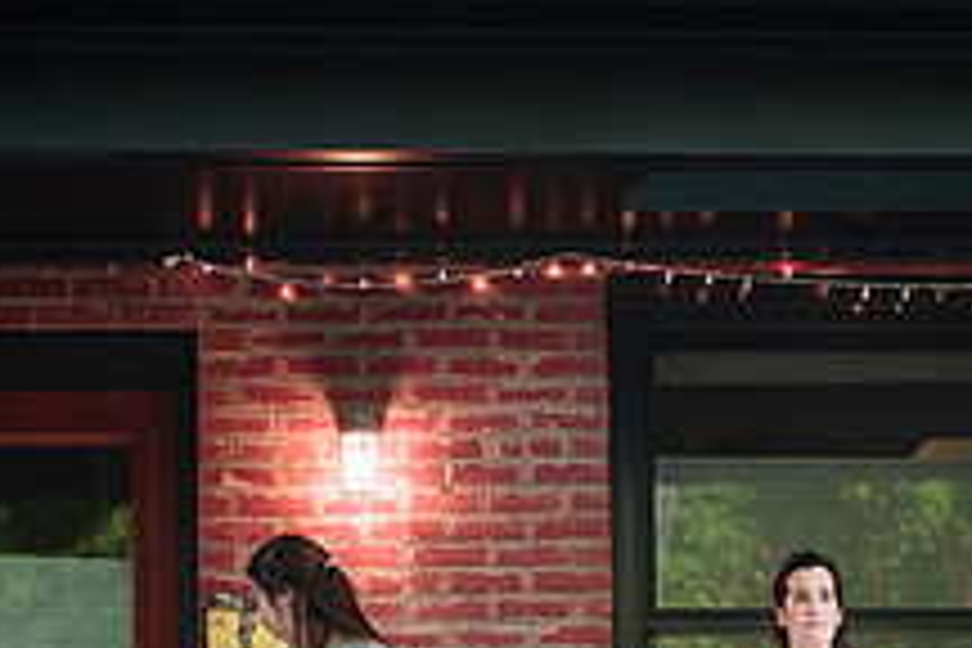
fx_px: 3375
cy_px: 905
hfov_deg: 16.4
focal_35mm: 125
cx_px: 508
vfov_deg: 10.7
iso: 500
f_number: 1.8
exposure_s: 1/160
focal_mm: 28.1
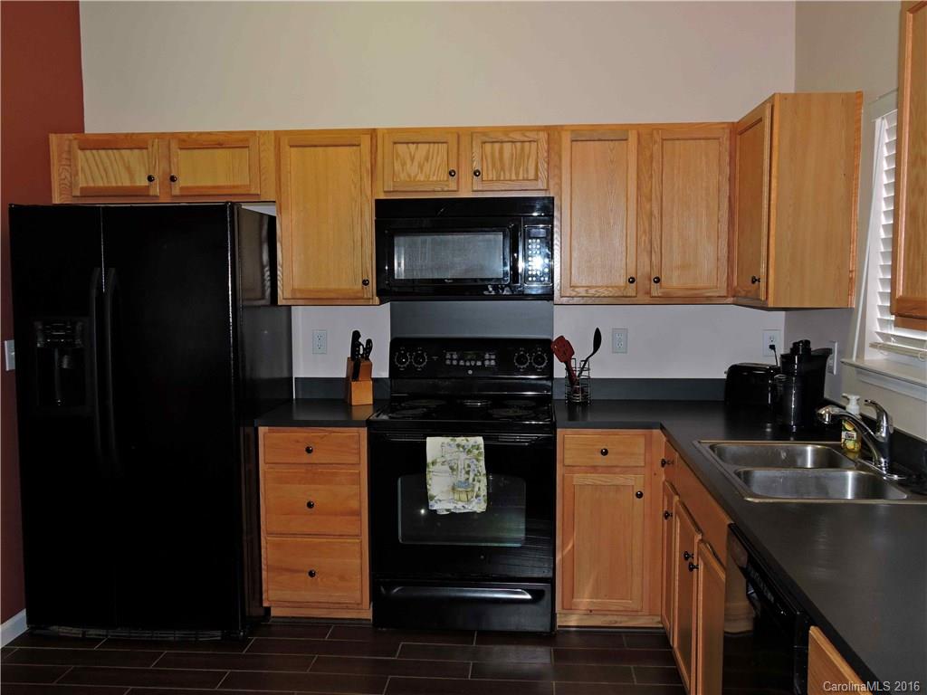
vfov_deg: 42.9
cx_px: 464
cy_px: 348
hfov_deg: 55.4
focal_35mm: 33
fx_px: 884
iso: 200
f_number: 3.6
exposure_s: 1/30
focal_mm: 5.9
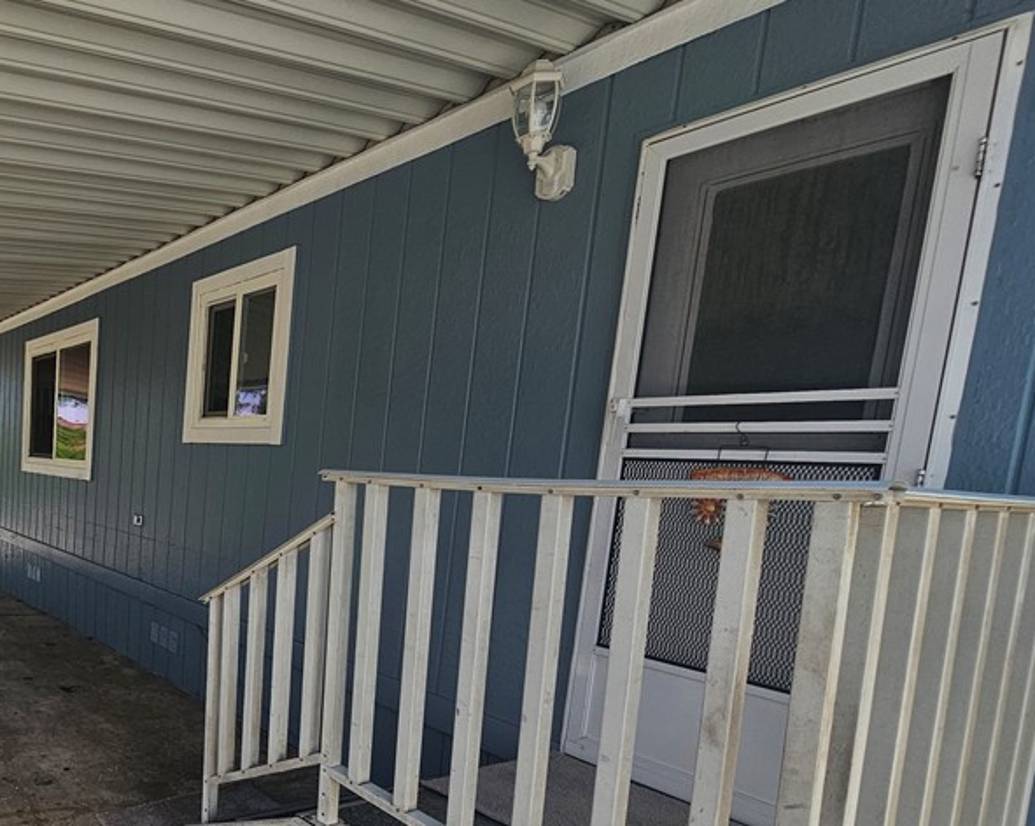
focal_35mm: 22
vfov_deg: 61.6
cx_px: 147
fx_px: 673
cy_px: 546
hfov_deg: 65.1
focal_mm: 2.2
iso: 50
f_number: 2.2
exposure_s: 1/1055
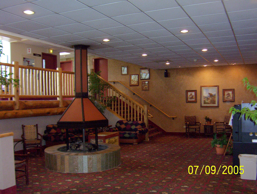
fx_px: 268
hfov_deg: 51.2
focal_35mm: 36
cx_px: 128
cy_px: 97
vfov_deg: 39.8
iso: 140
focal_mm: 5.54
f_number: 2.76
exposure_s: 1/30
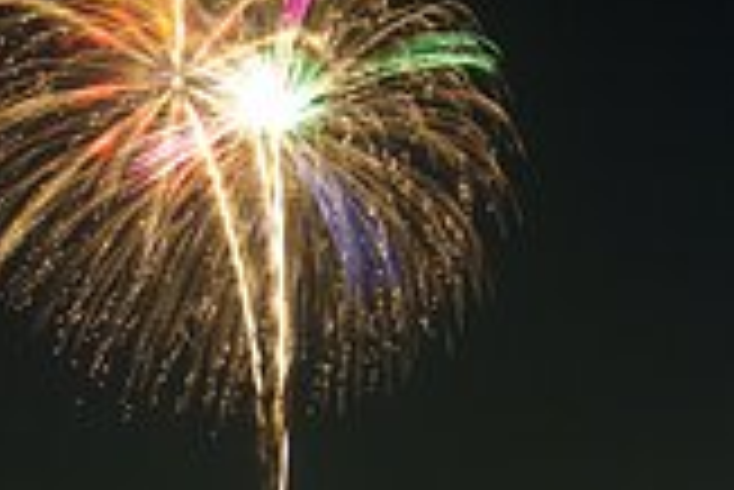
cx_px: 257
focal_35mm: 90
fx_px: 1828
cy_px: 160
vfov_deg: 15.3
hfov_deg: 22.6
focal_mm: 19
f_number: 9
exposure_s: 6
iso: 200
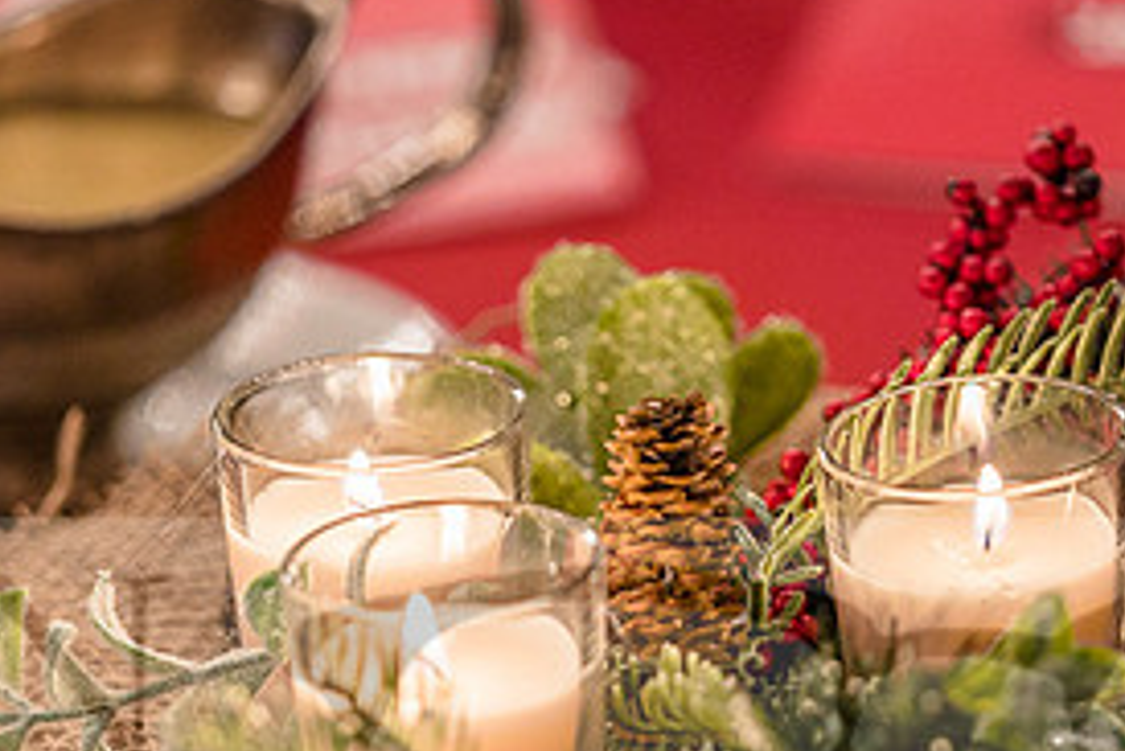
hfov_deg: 6.6
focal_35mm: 313
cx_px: 497
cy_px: 700
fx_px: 9786
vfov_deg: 4.4
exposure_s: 1/60
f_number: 2.8
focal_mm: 148
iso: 500
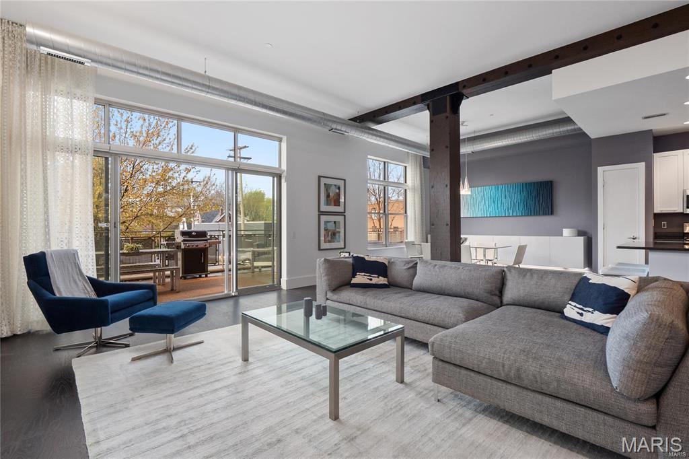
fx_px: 306
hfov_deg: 96.8
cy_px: 230
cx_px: 344
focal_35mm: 16
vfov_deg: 73.7
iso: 400
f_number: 7.1
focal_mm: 8
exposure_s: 1/30
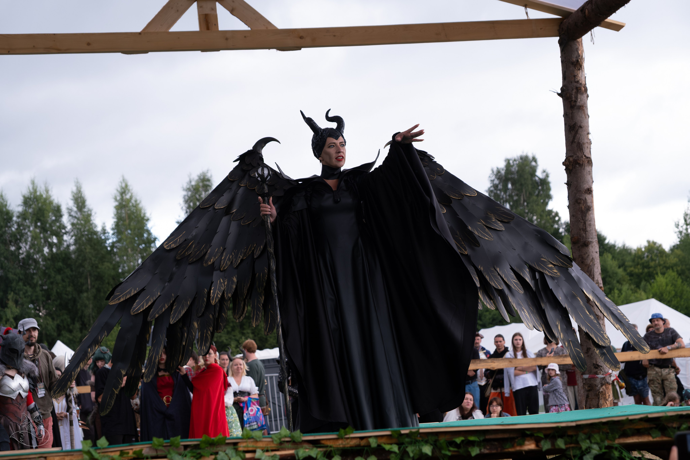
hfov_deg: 29.7
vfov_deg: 20.0
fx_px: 1303
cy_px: 230
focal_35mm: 68
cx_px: 345
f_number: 3.6
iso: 640
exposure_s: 1/800
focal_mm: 45.5
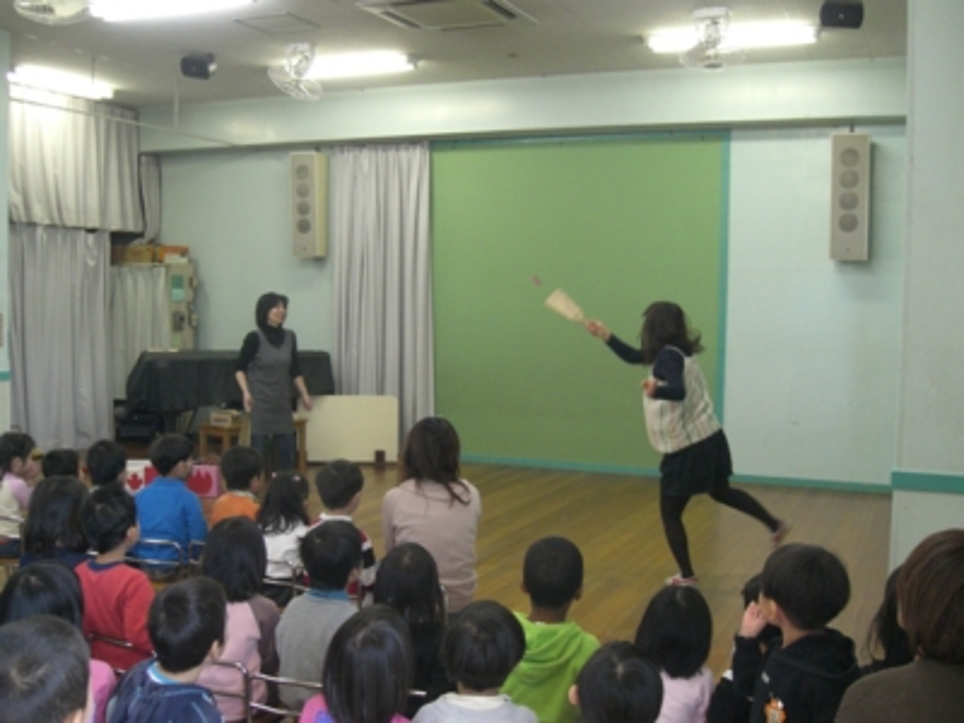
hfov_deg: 49.0
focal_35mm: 38
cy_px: 362
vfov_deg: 37.7
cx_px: 482
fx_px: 1058
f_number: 3.1
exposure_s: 1/50
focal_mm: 6.3
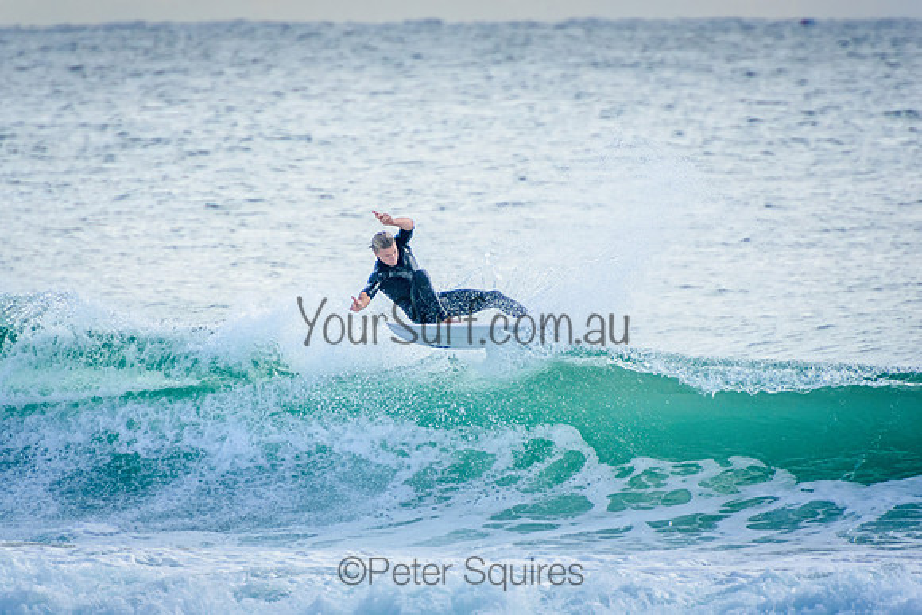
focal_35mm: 600
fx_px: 15370
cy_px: 308
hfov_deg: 3.4
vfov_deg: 2.3
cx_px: 461
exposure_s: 1/2000
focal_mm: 400
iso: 500
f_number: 5.6
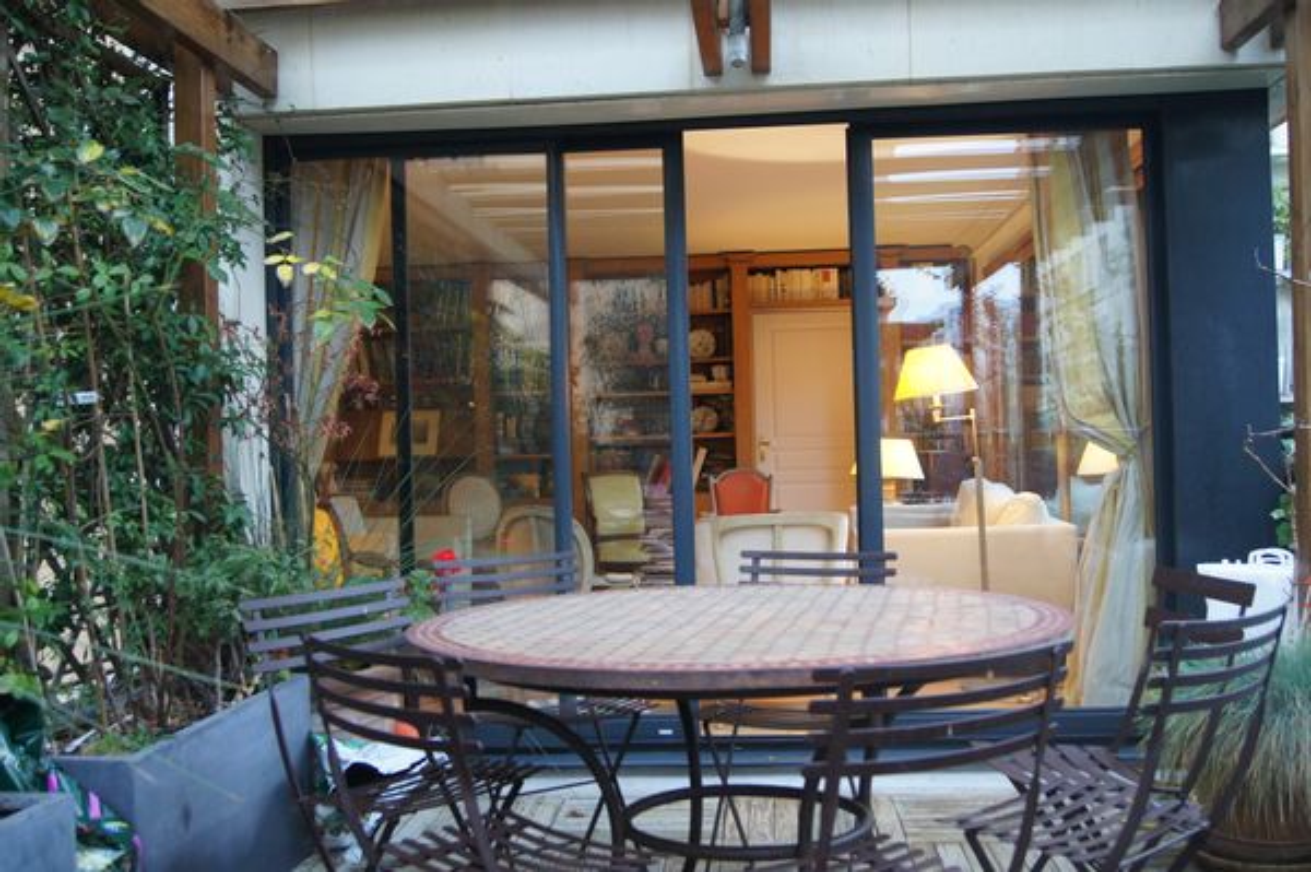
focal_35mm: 36
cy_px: 436
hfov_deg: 53.2
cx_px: 656
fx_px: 1310
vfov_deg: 36.8
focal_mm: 24
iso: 1600
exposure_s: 1/40
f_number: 4
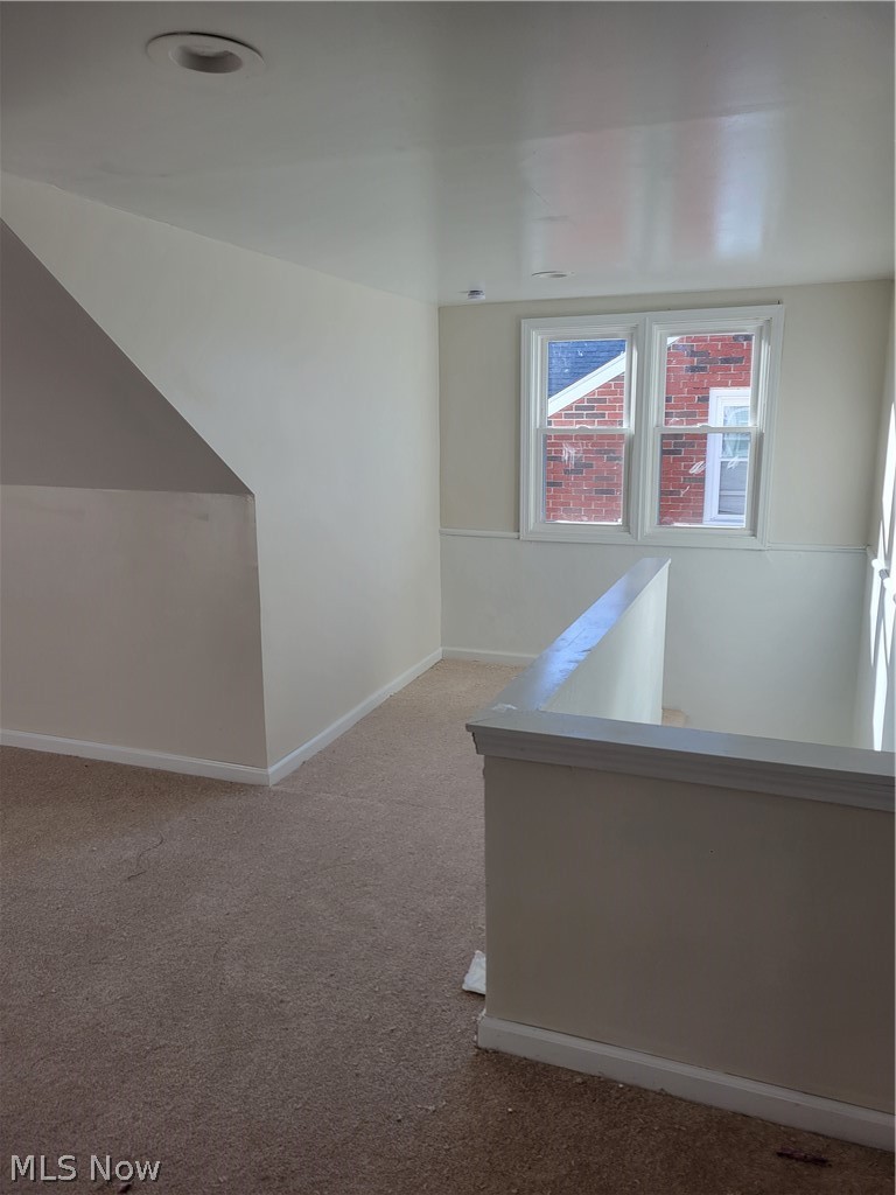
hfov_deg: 53.1
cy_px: 598
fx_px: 897
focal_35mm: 26
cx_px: 448
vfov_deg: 67.3
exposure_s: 1/157
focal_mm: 5.4
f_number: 1.8
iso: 40
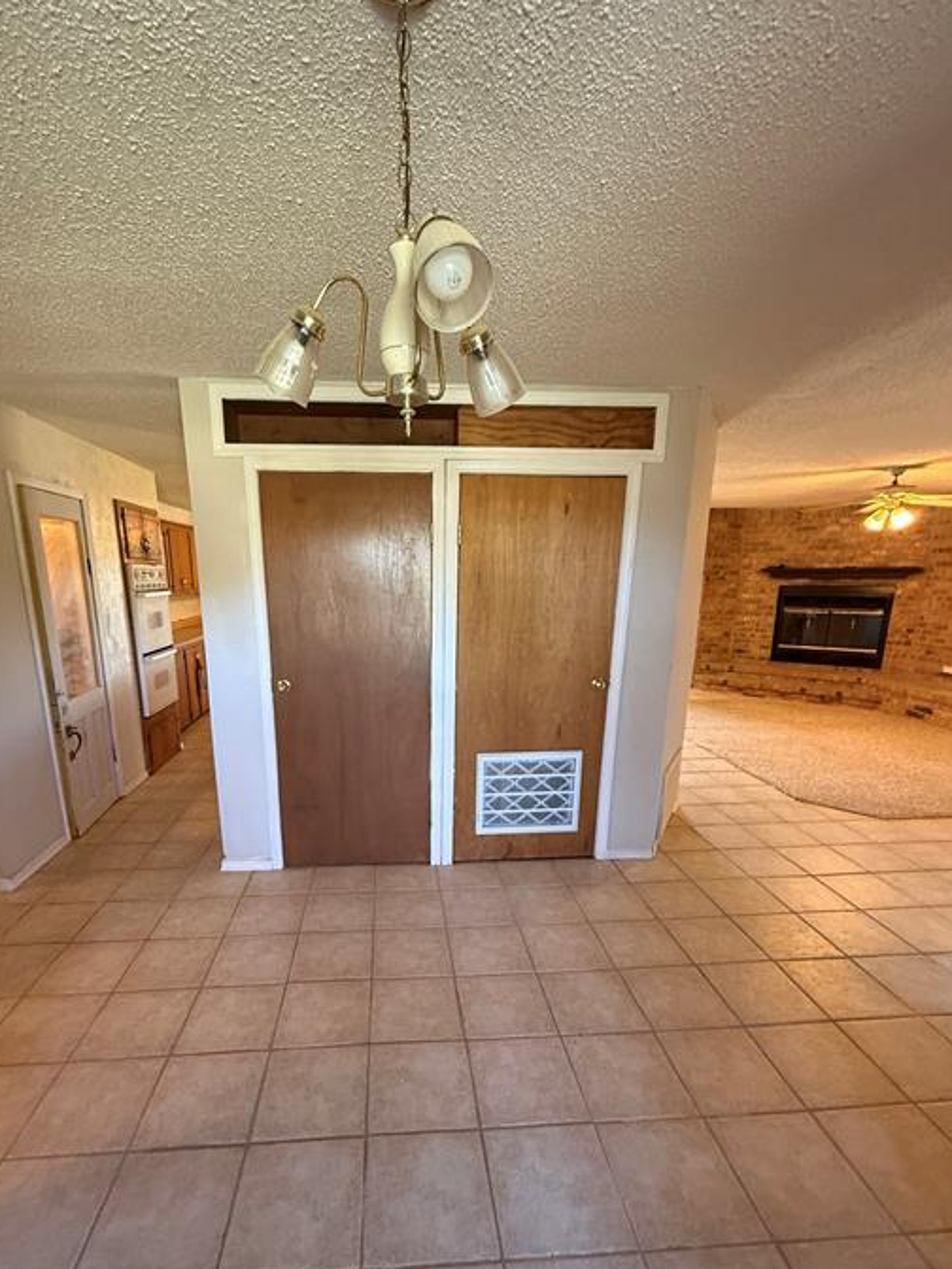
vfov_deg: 93.9
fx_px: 587
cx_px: 425
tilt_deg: -13.0
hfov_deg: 77.9
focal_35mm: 16
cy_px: 719
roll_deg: -0.9
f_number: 2.2
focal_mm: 2.22
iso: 400
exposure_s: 1/60
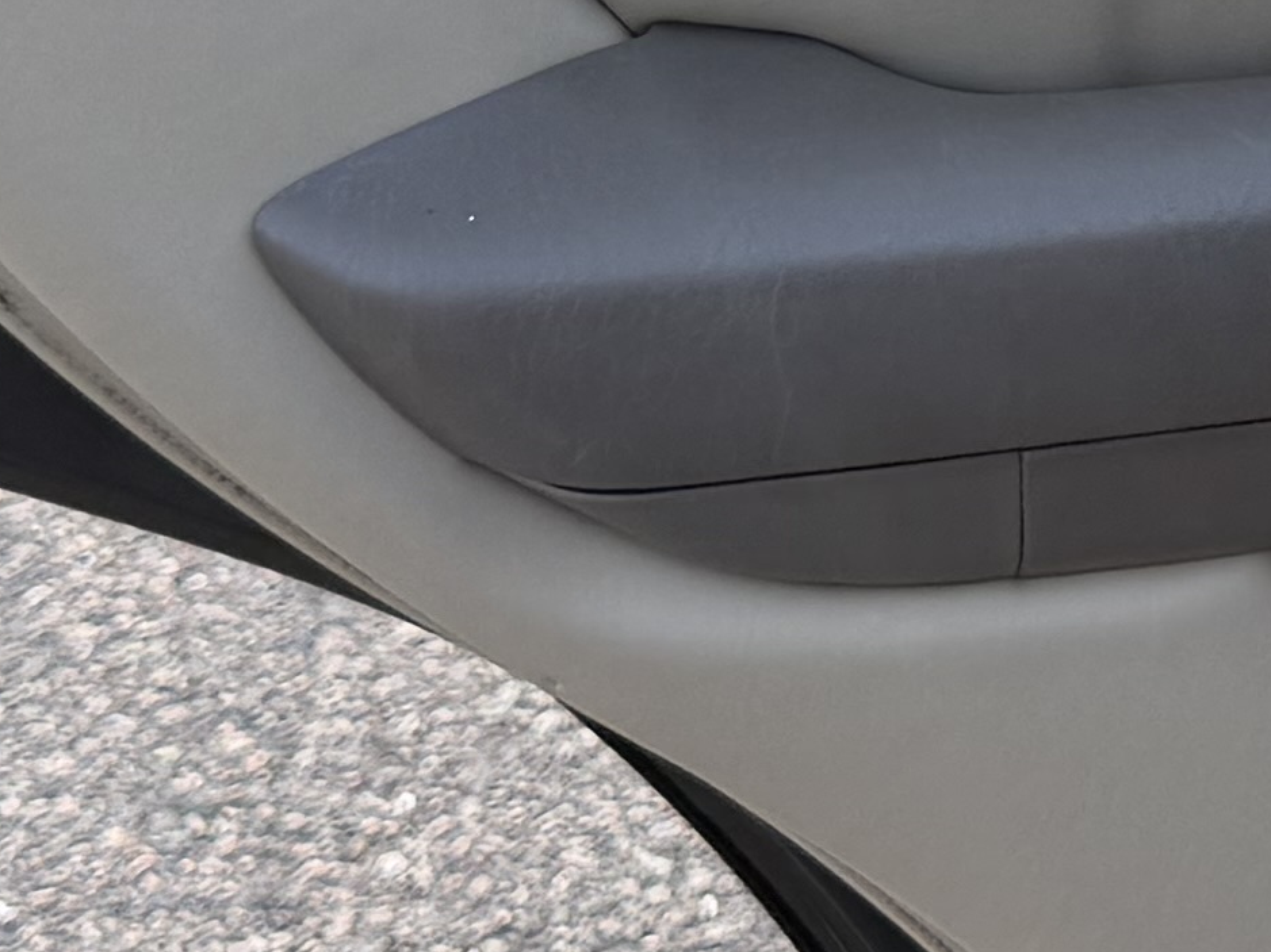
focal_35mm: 146
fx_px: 5360
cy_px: -755
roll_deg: +2.0
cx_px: 1745
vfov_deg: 9.7
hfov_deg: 13.0
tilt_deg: -17.5
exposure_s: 1/329
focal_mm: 6.76
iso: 80
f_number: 1.78
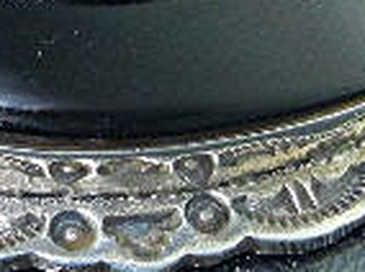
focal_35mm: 235
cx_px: -28
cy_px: -31
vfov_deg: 6.3
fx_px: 2474
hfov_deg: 8.4
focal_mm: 9.3
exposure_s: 1/30
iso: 229
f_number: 3.9
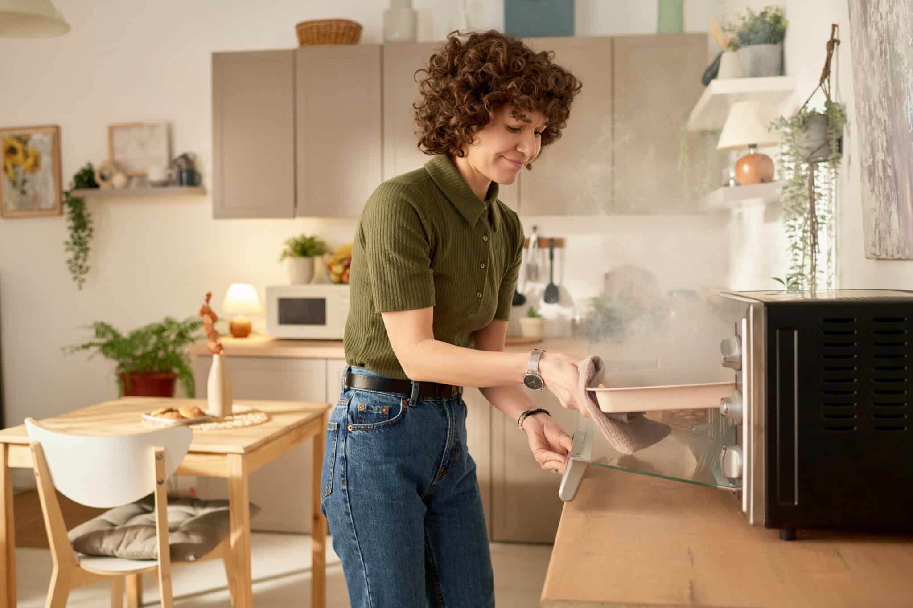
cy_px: 304
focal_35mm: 35
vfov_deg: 37.8
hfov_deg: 54.4
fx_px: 888
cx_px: 456
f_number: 3.2
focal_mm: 35
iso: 800
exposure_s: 1/160
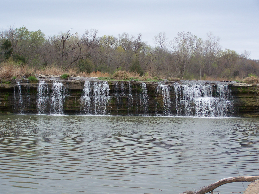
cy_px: 97
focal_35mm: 69
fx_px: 516
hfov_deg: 28.2
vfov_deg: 21.3
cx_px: 130
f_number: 3.2
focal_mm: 11.5
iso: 80
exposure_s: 1/250
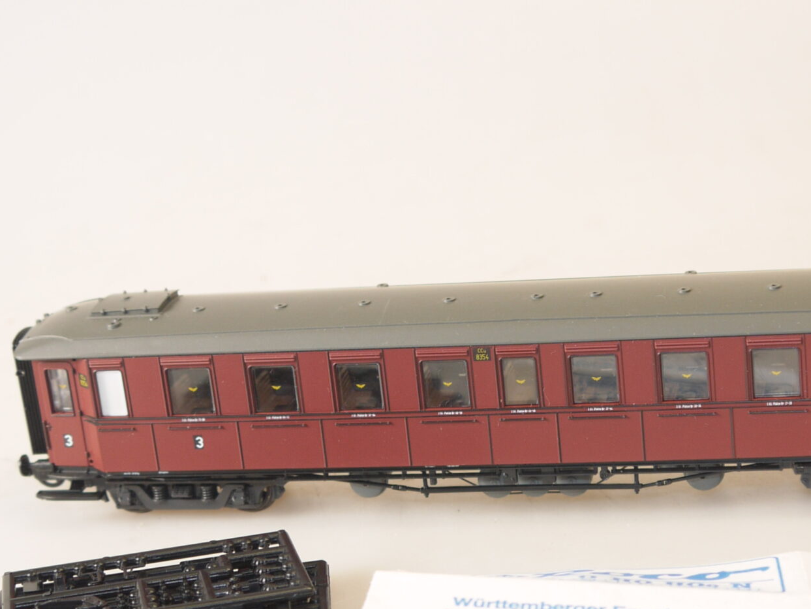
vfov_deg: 17.6
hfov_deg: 23.2
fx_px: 1969
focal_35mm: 84
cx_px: 536
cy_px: 381
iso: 100
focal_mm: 18
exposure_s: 1/40
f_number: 4.1
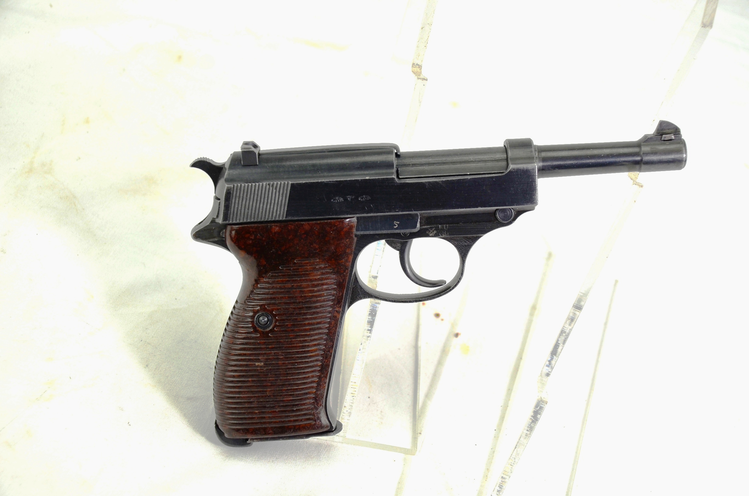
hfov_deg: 33.5
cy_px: 248
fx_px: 1246
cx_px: 374
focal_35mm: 60
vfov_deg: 22.5
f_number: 5.6
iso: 200
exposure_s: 1/125
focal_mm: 40
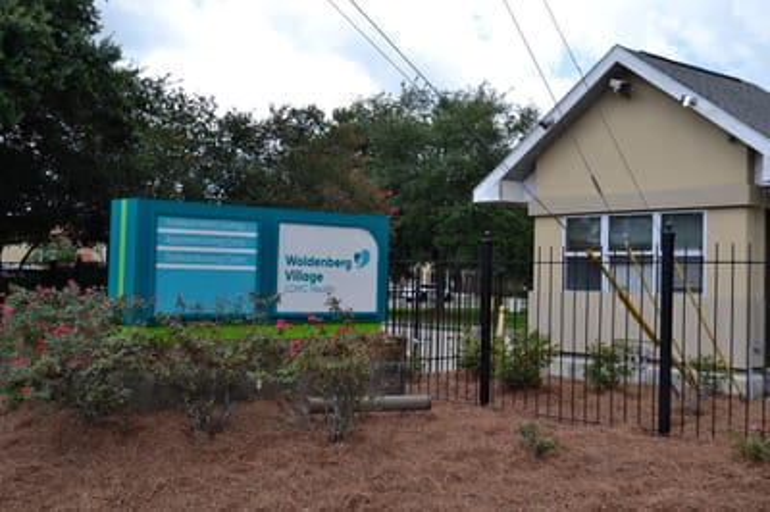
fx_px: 962
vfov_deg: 29.8
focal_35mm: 45
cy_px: 256
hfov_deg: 43.6
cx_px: 385
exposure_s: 1/1000
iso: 400
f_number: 5
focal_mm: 30
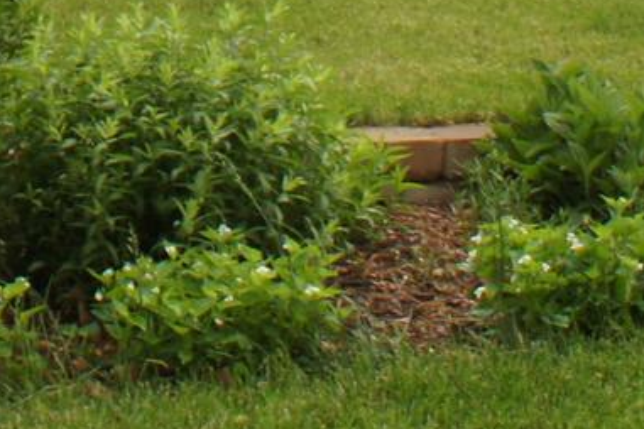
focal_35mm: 145
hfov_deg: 13.7
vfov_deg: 8.6
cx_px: -167
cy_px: -603
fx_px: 2594
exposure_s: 1/40
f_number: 4.5
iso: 100
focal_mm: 18
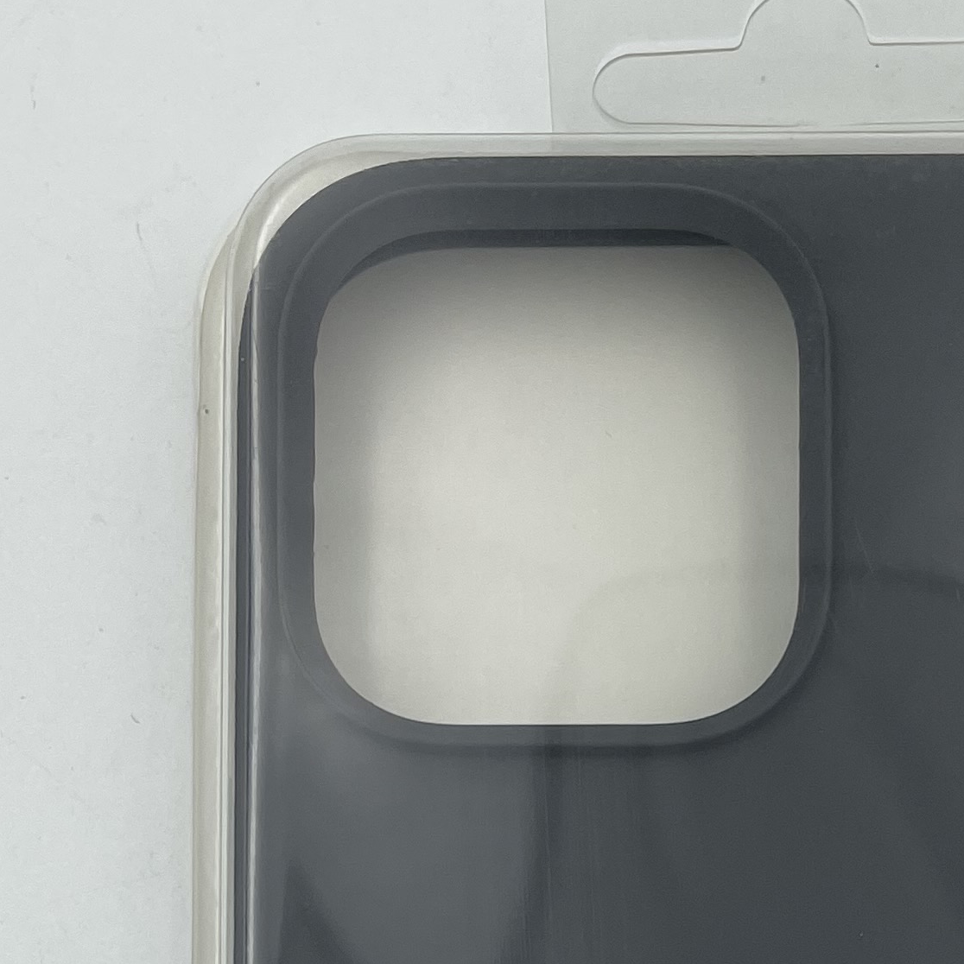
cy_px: 1303
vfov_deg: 19.1
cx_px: 759
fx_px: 2615
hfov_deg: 20.7
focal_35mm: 83
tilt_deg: -88.7
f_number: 1.6
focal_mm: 4.2
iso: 32
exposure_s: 1/1642
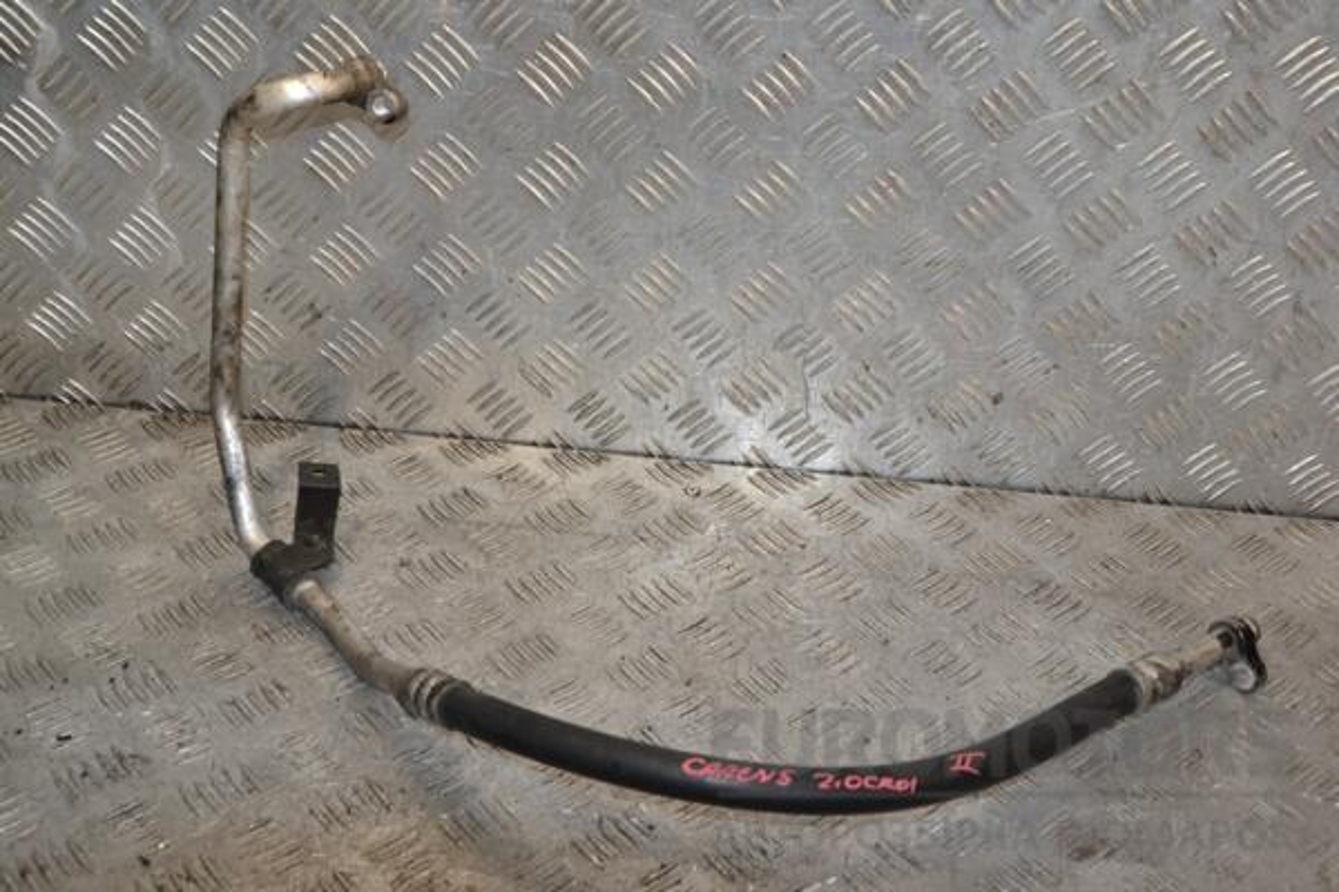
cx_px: 670
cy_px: 446
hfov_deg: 41.1
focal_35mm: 48
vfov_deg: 28.1
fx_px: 1785
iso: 800
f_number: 7.1
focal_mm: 32
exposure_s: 1/200
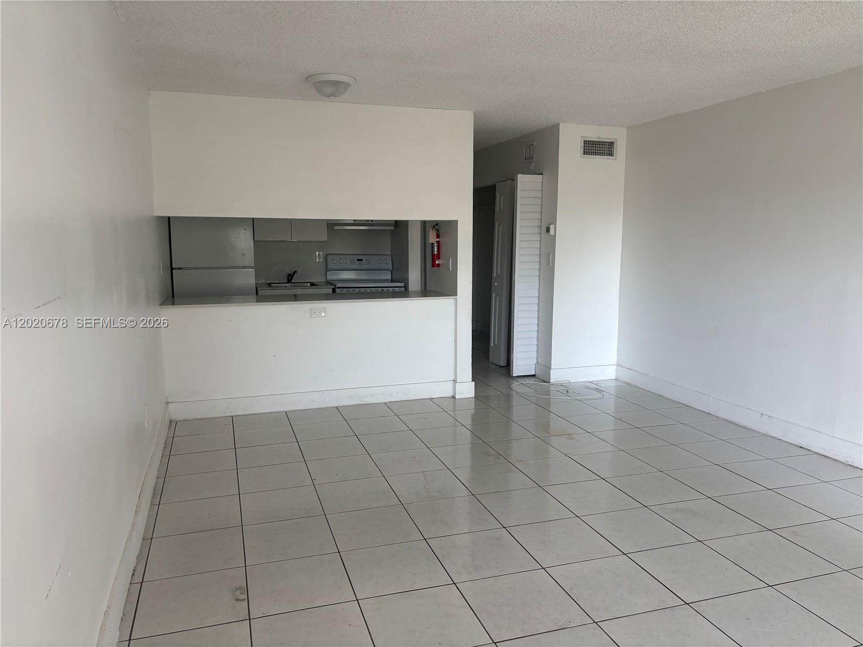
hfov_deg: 67.3
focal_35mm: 26
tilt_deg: -8.4
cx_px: 432
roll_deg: -0.8
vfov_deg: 53.1
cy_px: 324
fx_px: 648
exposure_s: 1/94
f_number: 1.6
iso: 125
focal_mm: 5.96
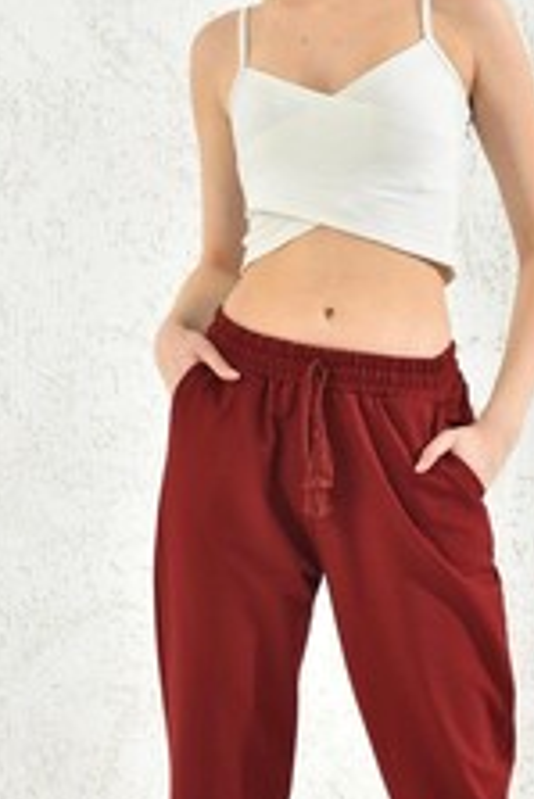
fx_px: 2688
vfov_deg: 16.9
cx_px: 391
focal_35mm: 121
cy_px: 473
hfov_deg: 11.3
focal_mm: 50
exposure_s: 1/160
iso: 100
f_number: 7.1
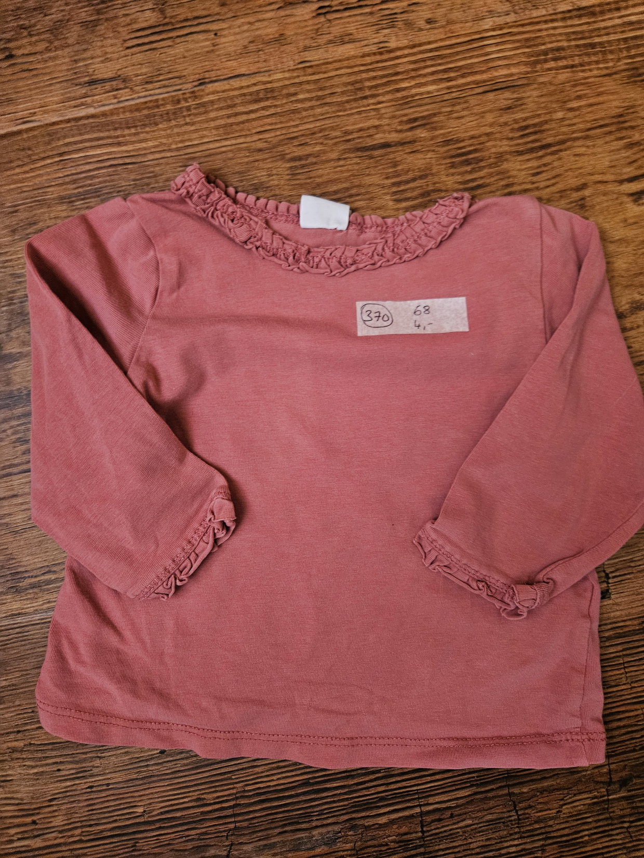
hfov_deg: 58.9
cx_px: 322
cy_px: 429
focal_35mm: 23
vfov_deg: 73.9
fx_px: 570
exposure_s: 1/50
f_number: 1.8
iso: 640
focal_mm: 5.4
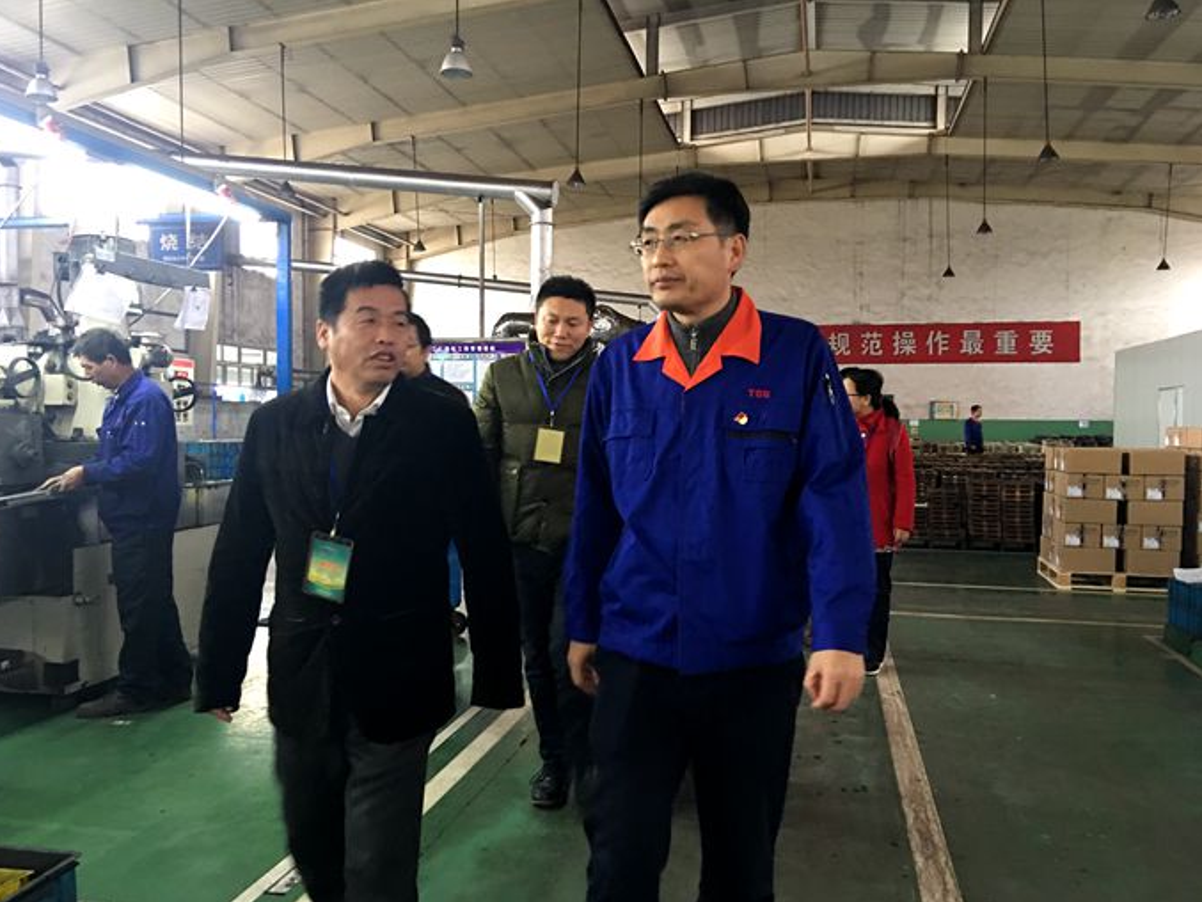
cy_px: 464
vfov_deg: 46.8
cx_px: 582
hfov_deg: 59.9
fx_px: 1042
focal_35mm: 30
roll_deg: -0.2
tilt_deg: +0.5
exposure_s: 1/8
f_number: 2.2
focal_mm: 4.15
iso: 100
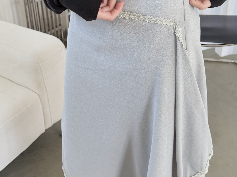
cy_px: 32
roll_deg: +2.8
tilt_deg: -25.0
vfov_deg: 40.9
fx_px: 226
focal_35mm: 33
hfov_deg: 55.3
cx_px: 121
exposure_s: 1/119
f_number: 1.78
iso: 200
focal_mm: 6.76
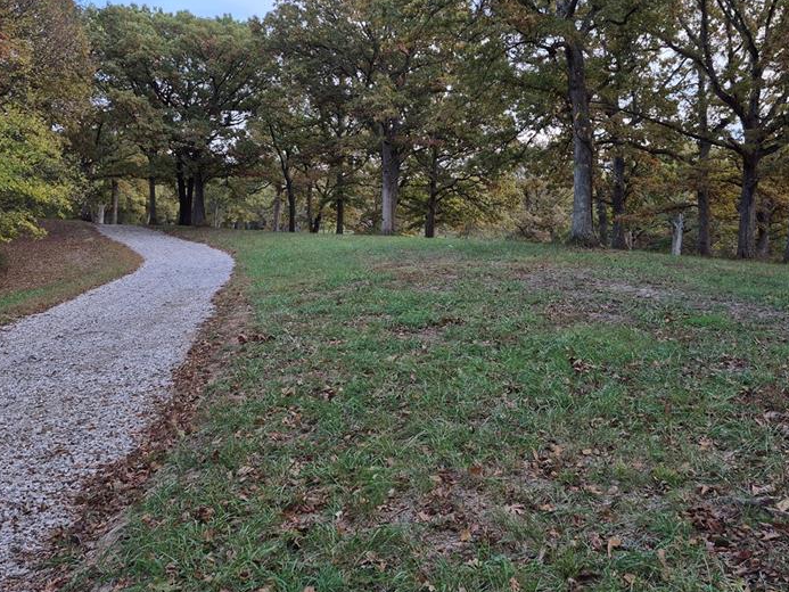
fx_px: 775
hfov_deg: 53.7
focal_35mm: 34
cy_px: 213
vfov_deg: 41.4
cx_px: 465
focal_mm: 5.4
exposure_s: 1/180
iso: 40
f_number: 1.8
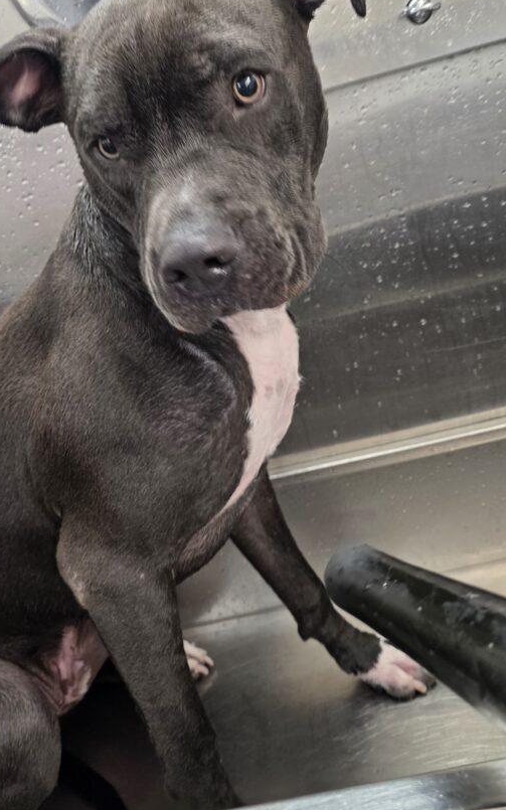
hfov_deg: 40.6
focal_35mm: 31
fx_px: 684
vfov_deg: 61.1
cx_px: 248
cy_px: 361
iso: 200
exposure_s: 1/120
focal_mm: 6.3
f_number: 1.7
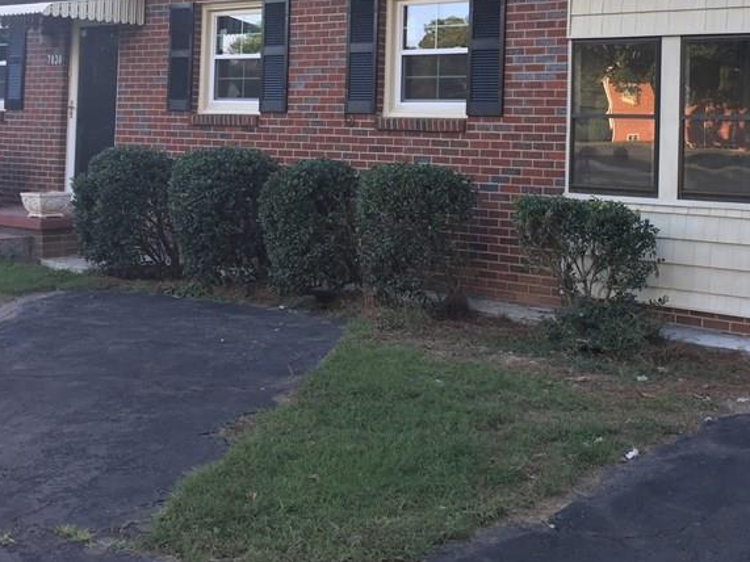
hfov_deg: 36.3
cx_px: 529
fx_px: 1126
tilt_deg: +3.2
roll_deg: -3.8
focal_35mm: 52
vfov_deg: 27.4
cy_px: 108
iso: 32
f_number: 2.2
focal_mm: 4.15
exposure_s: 1/128
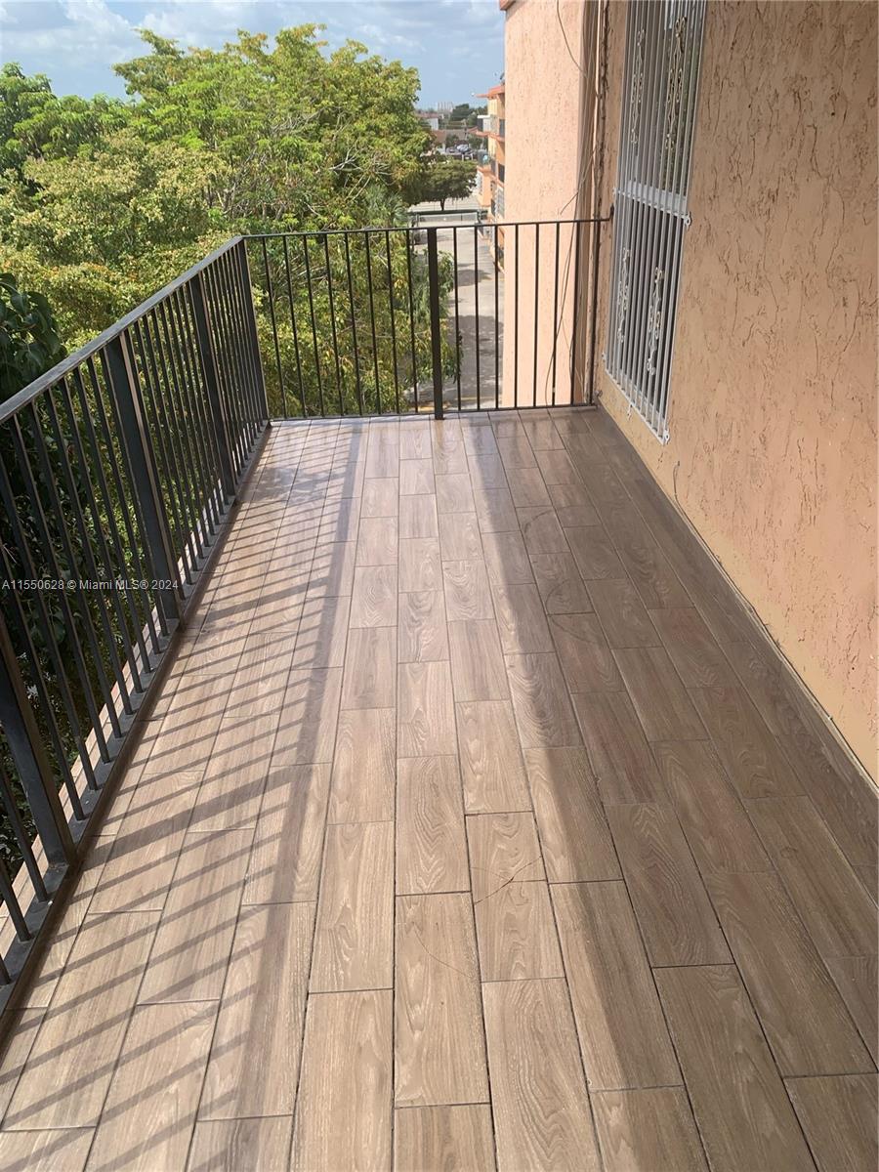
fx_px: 880
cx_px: 440
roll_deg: +2.7
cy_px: 586
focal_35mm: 26
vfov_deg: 67.3
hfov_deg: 53.1
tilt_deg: -27.8
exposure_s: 1/1043
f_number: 1.8
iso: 25
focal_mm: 4.25
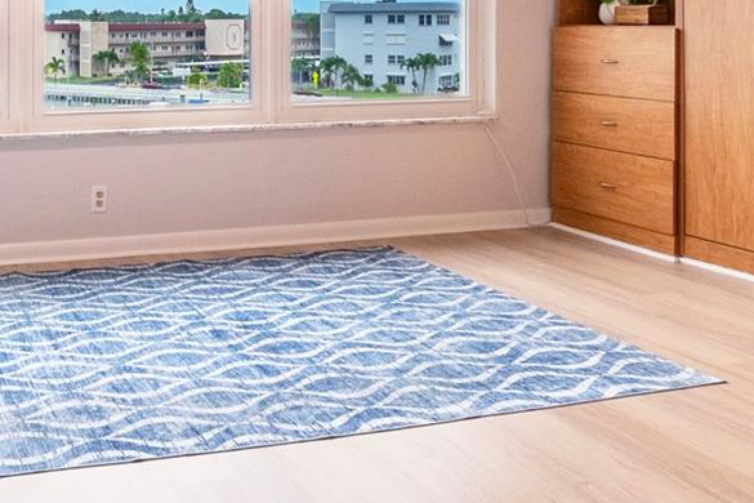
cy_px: 85
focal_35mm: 41
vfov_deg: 31.6
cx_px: 144
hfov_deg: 44.9
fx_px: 859
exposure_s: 1/80
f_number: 11
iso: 100
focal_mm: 10
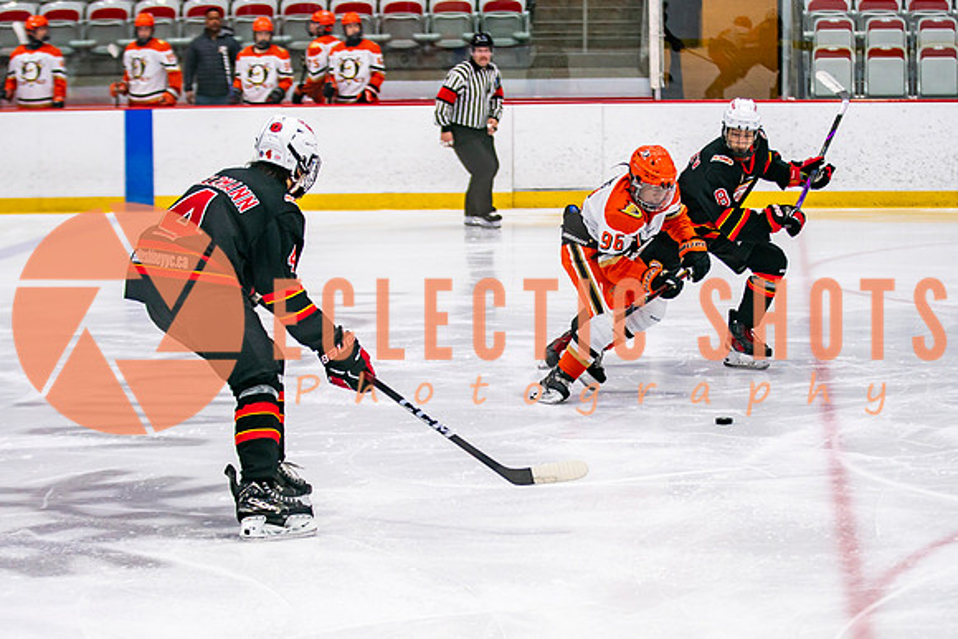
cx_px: 509
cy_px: 376
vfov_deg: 12.1
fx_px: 3017
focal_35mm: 113
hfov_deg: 18.0
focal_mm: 80
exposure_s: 1/640
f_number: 2.8
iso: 640
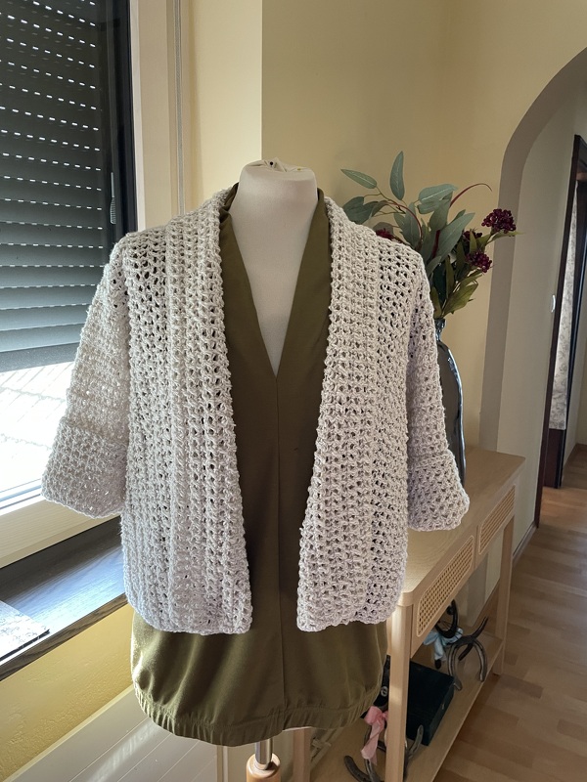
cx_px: 294
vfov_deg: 67.3
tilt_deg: -11.1
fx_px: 588
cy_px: 391
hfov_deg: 53.1
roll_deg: -1.3
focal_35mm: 26
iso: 320
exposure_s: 1/60
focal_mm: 4.2
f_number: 1.6
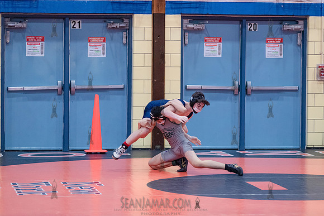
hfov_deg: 13.2
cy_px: 108
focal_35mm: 155
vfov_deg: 8.9
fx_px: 1395
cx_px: 162
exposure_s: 1/400
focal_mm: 155
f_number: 3.5
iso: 4000
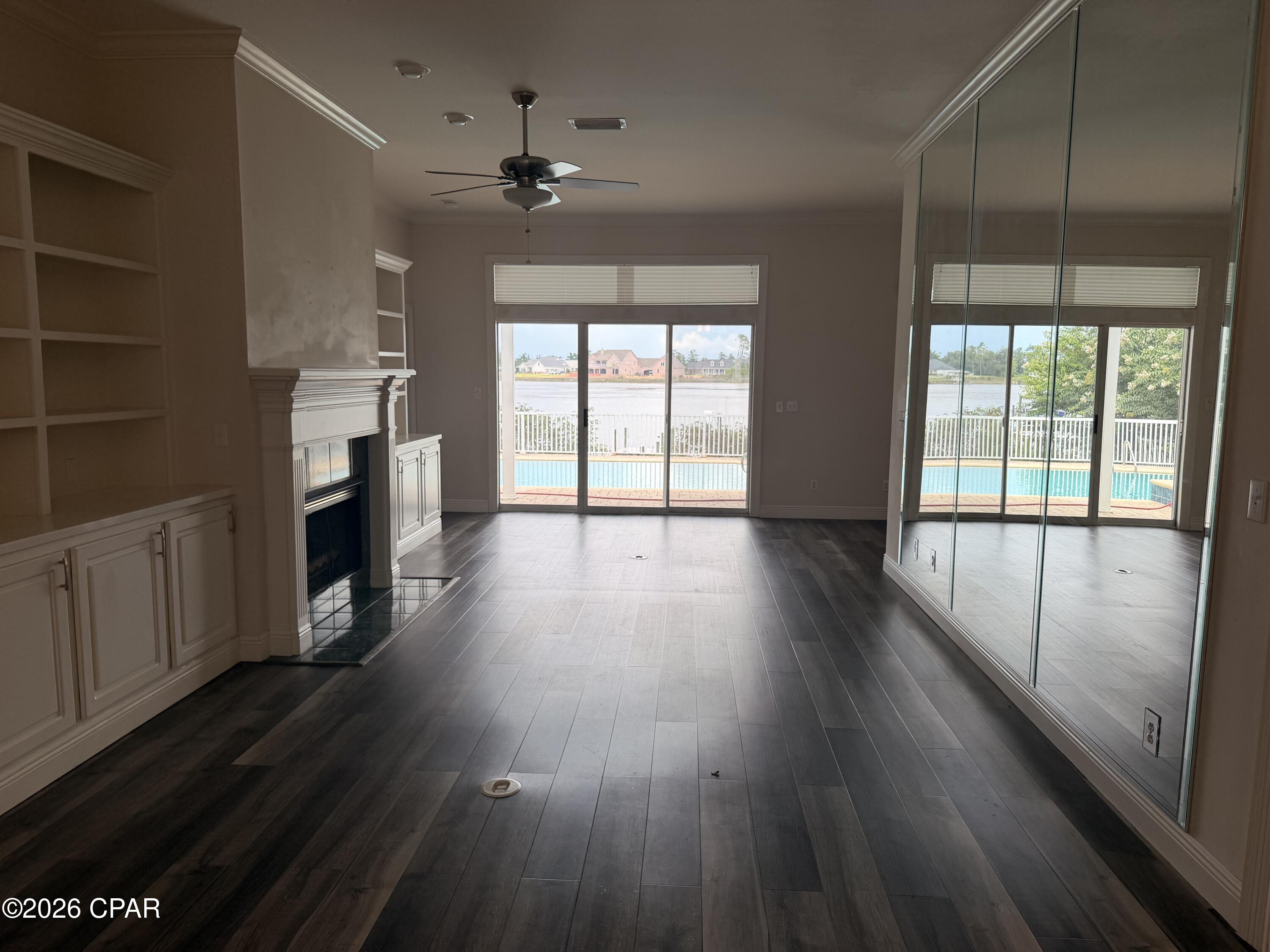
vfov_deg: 56.8
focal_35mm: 24
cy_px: 476
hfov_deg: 71.6
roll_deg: -0.1
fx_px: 881
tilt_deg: -6.8
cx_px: 635
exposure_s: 1/849
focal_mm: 6.76
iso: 80
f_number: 1.78
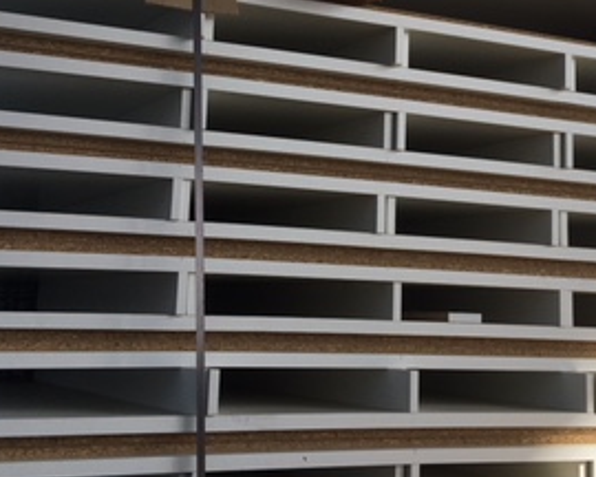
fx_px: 1182
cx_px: 373
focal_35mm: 67
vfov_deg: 22.3
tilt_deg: +10.8
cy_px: 60
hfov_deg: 28.2
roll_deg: -2.1
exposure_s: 1/1241
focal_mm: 4.15
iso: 25
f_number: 2.2
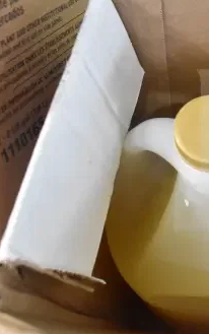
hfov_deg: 22.2
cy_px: 150
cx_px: 287
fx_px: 464
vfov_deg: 39.5
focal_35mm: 51
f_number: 5
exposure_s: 1/100
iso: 6400
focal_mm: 18
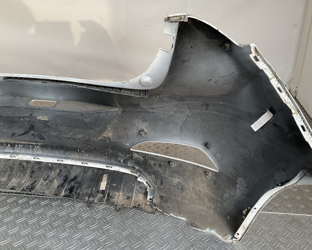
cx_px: 165
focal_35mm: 31
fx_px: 286
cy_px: 122
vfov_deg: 47.1
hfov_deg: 57.1
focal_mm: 3
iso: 40
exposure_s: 1/60
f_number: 1.8
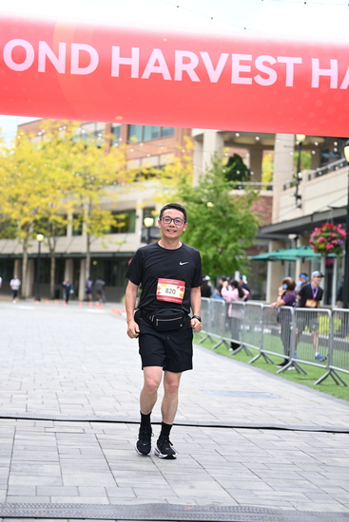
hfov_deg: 17.7
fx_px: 1119
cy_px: 261
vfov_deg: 26.3
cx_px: 174
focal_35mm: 77
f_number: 2.8
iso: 640
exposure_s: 1/2000
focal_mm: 77
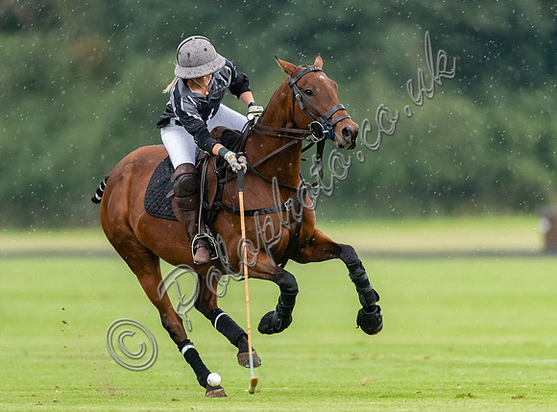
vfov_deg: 2.3
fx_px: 10257
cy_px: 190
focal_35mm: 641
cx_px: 266
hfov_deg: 3.1
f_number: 4
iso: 3200
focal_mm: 500
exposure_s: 1/1000
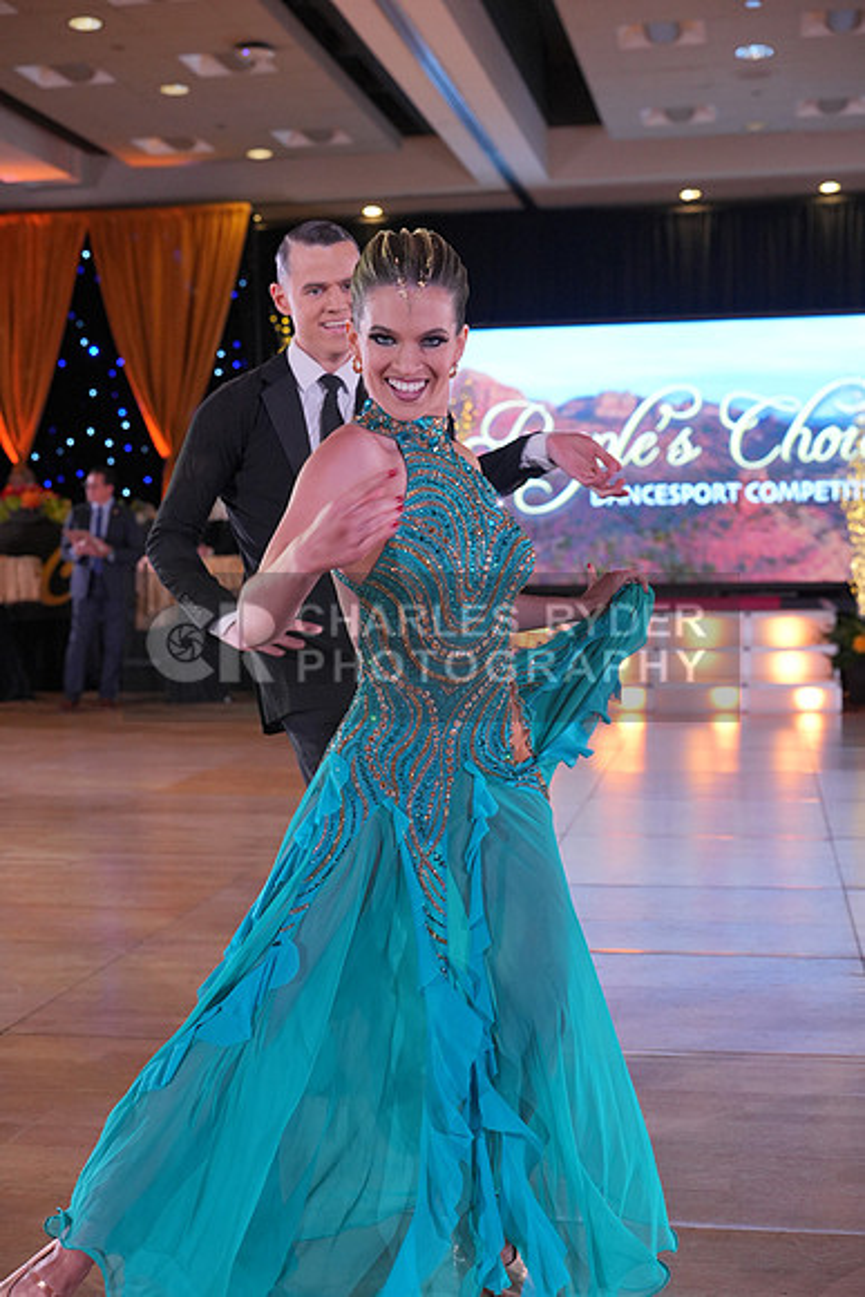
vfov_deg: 39.6
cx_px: 432
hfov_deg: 27.0
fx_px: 1801
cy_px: 648
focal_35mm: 50
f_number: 4
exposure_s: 1/500
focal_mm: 50
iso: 2000
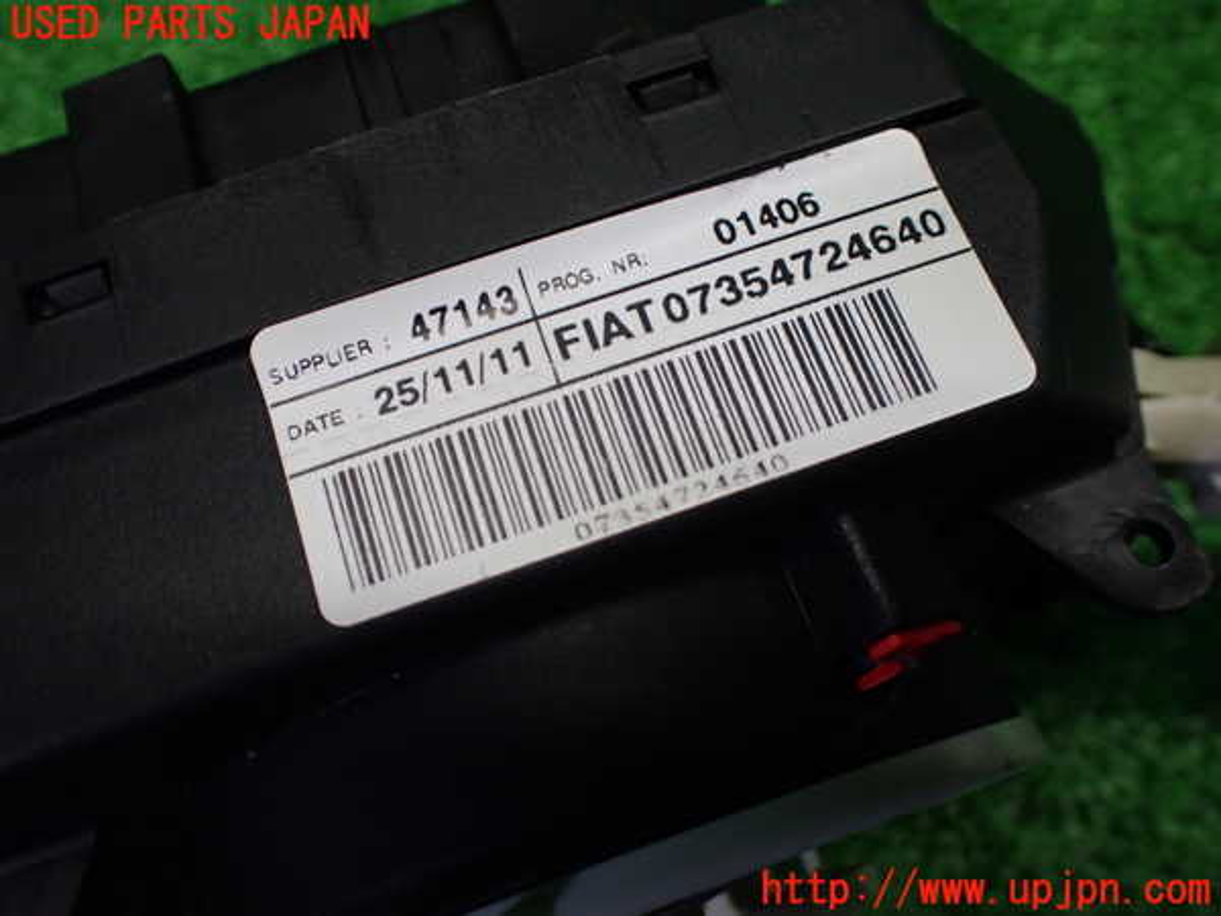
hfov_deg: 60.0
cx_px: 610
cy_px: 458
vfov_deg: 46.8
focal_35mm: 30
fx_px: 1058
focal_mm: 5.4
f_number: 2.3
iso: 250
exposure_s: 1/125
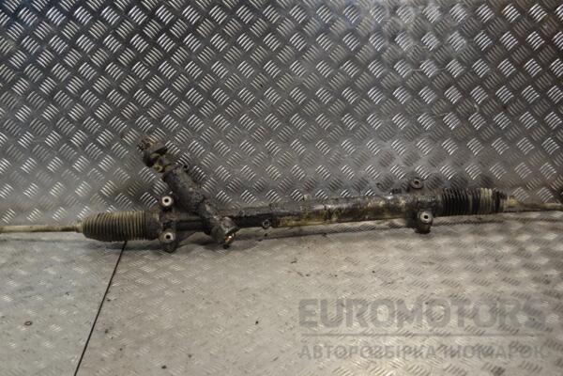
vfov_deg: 28.1
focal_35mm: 48
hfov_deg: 41.1
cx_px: 282
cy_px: 188
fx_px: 751
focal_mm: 32
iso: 400
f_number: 5.6
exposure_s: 1/125
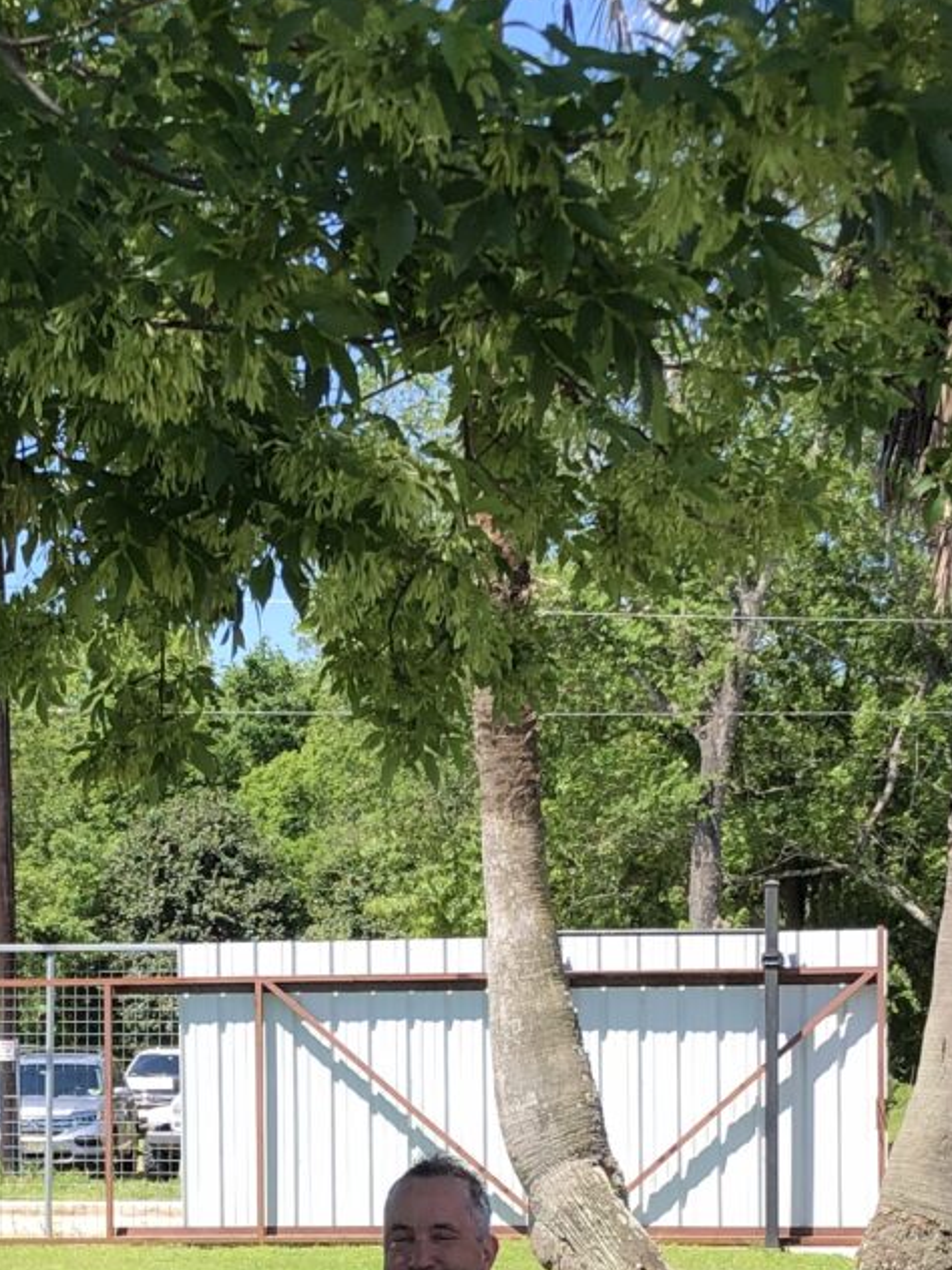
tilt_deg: -0.7
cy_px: 1111
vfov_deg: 22.5
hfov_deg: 17.3
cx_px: 347
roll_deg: -0.8
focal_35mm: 85
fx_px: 3117
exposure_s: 1/747
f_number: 1.8
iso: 20
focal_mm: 4
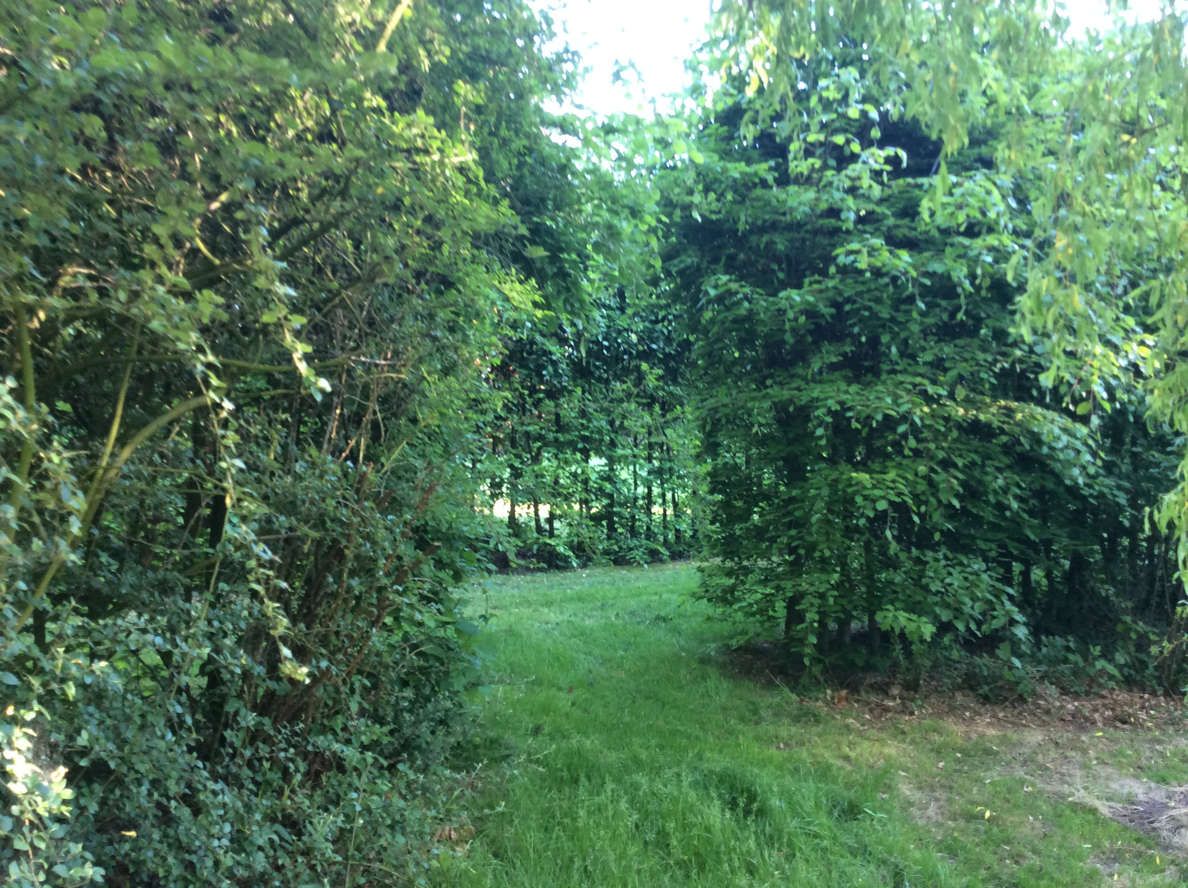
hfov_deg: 56.9
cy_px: 444
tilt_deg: -0.7
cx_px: 594
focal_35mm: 32
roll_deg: -0.1
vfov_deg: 44.1
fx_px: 1097
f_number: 2.4
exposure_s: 1/25
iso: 64
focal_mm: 3.3
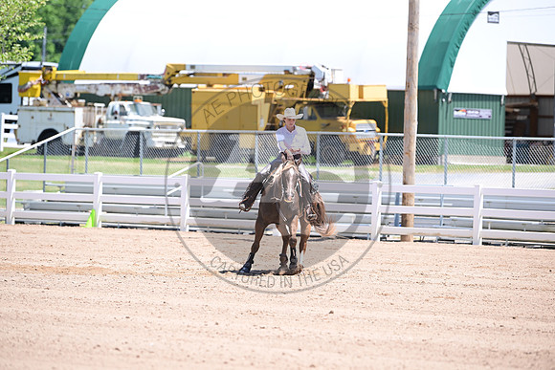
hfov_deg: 10.3
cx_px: 278
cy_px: 185
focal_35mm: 200
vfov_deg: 6.9
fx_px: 3084
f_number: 4
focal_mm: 200
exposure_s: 1/4000
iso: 800
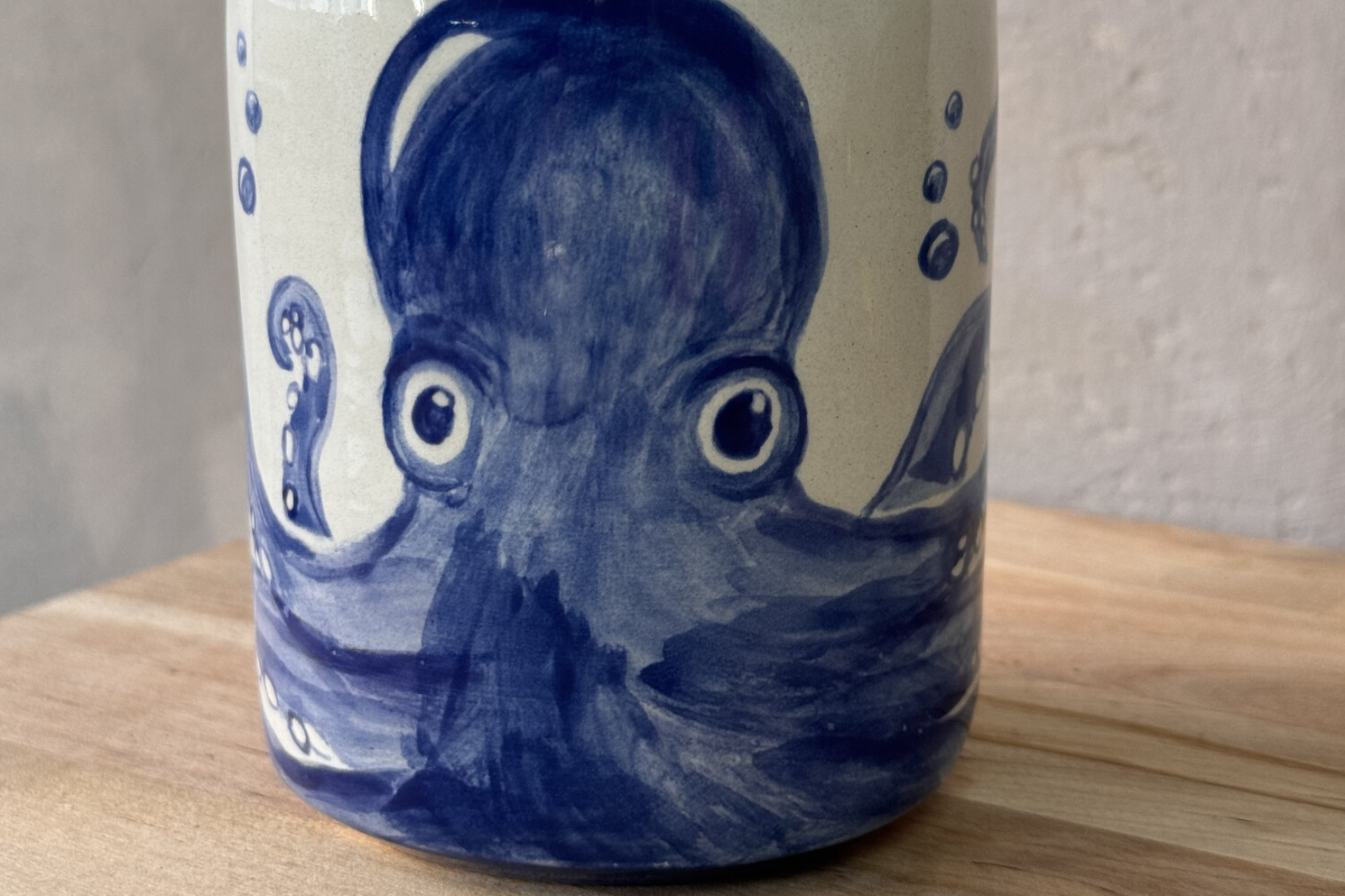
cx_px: 675
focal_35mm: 67
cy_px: 282
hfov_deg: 30.1
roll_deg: +0.2
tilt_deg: -9.0
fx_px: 2503
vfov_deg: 20.2
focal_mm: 6.76
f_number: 1.78
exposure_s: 1/50
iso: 50
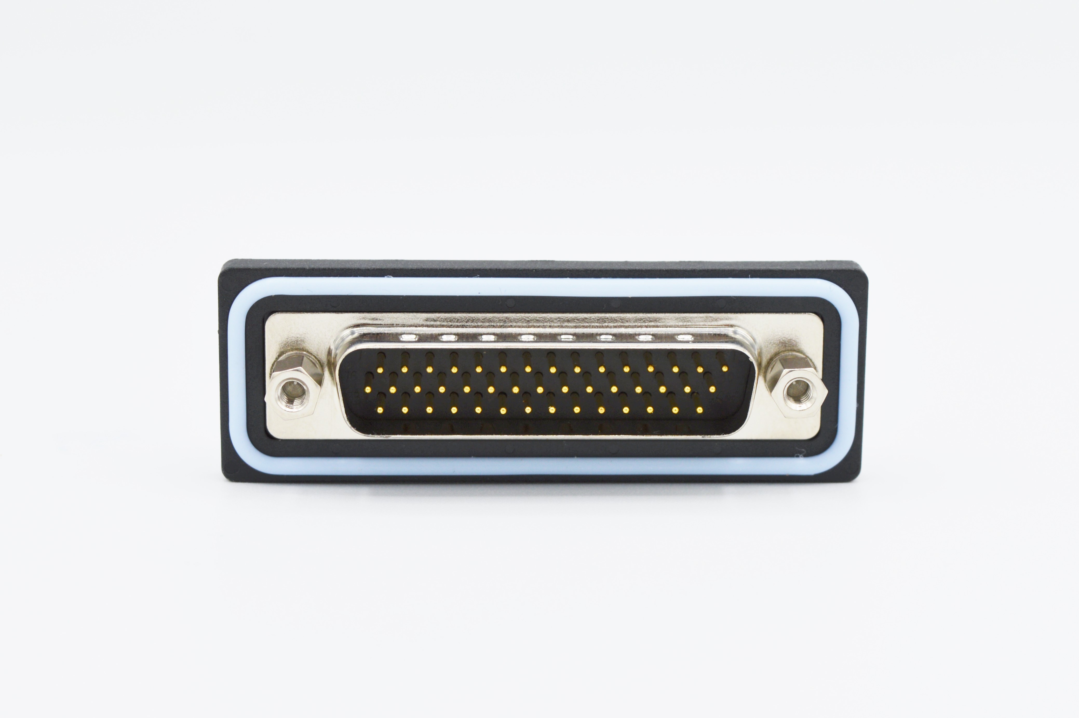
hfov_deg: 29.9
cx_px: 540
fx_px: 2021
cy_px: 359
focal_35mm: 68
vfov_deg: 20.1
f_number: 8
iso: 100
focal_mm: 45
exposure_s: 1/250
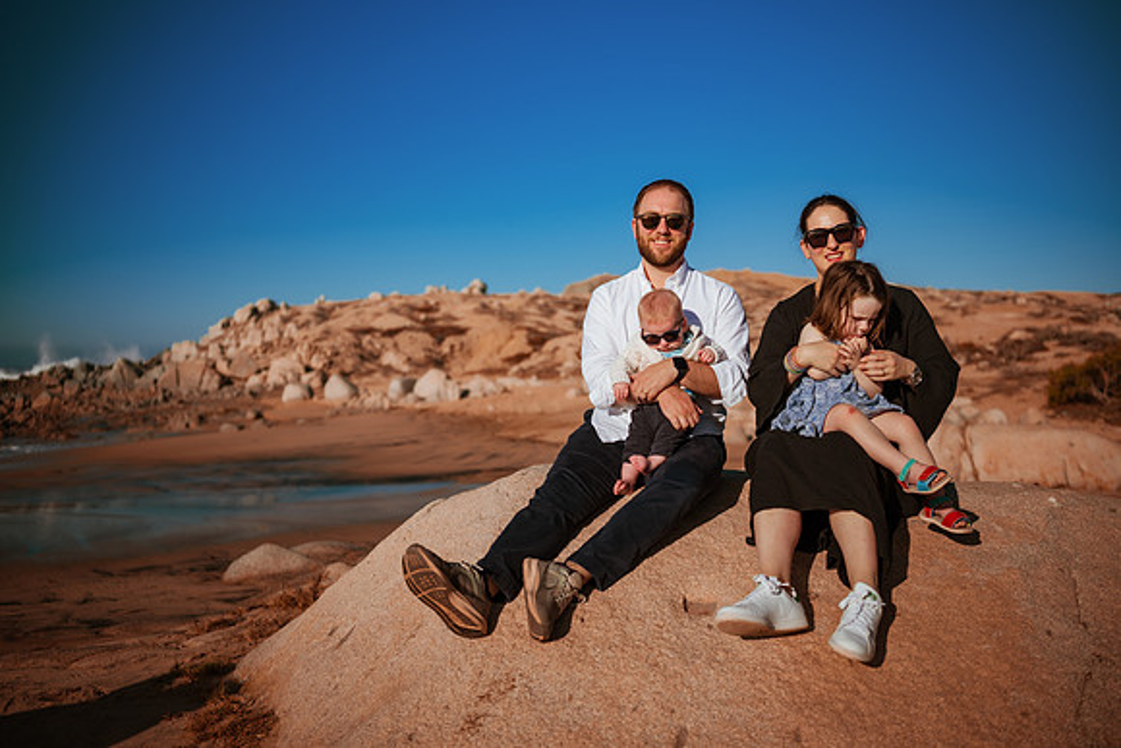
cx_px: 560
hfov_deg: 54.4
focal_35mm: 35
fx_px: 1090
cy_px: 374
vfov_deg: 37.9
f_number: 2
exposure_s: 1/8000
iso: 50
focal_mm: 35
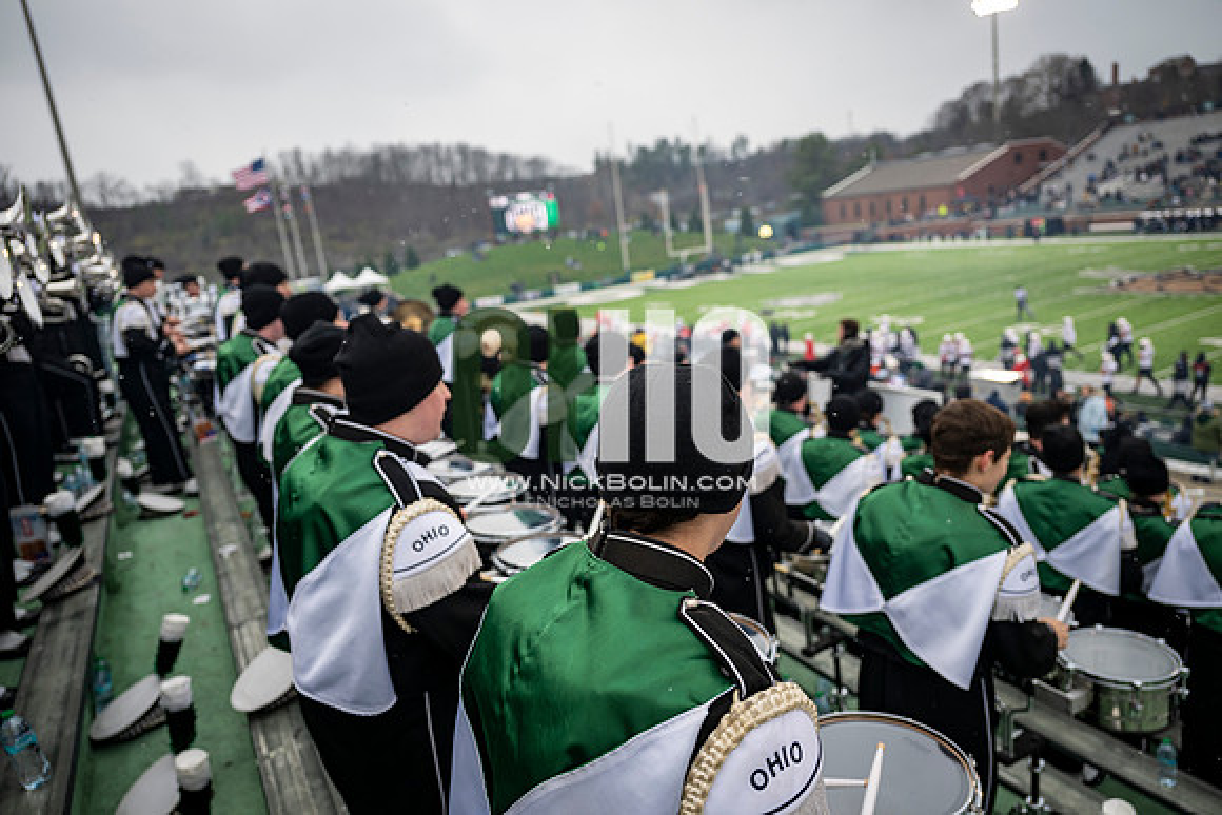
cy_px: 408
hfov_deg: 73.7
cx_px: 611
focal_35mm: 24
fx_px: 815
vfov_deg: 53.2
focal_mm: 24
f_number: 2.8
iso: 160
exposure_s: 1/500
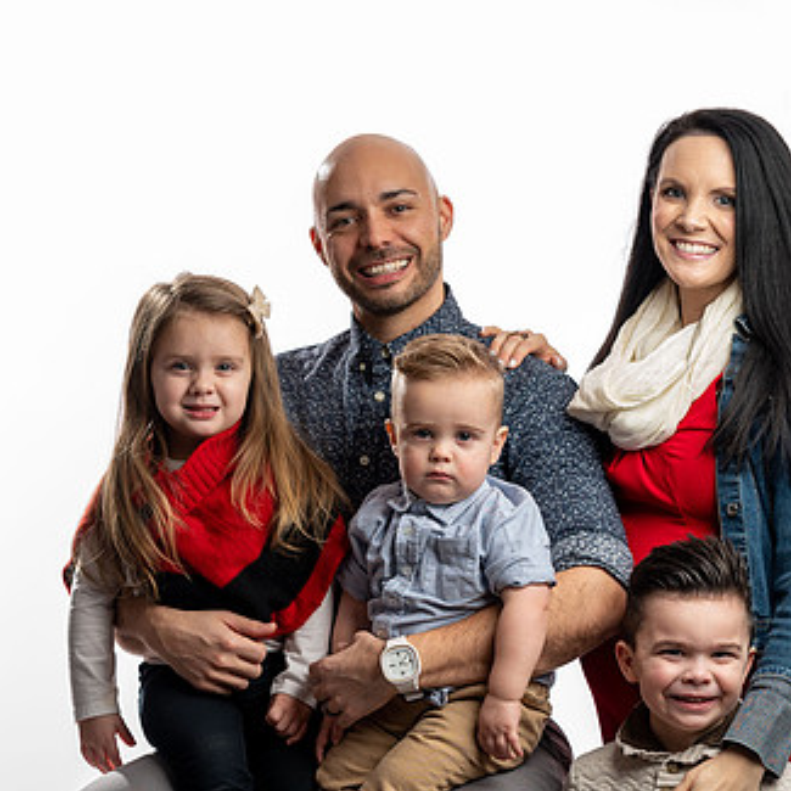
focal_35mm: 147
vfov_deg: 11.9
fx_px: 3800
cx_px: 447
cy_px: 450
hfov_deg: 11.9
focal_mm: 85
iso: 64
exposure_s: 1/200
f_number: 3.2
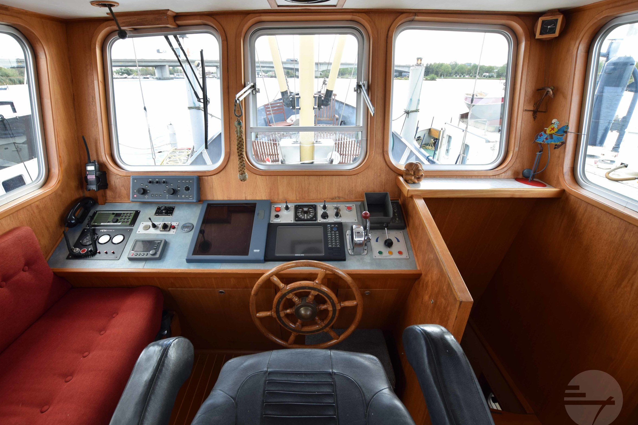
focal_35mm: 16
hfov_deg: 96.6
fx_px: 284
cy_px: 215
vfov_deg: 73.7
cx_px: 299
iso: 100
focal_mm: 10
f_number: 6.3
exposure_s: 1/20
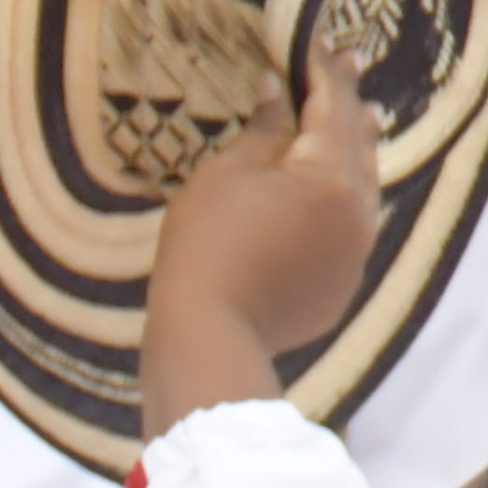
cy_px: 1629
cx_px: -1458
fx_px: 58551
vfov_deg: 0.5
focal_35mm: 3671
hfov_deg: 0.5
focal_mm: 270
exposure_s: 1/500
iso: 1250
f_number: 5.6
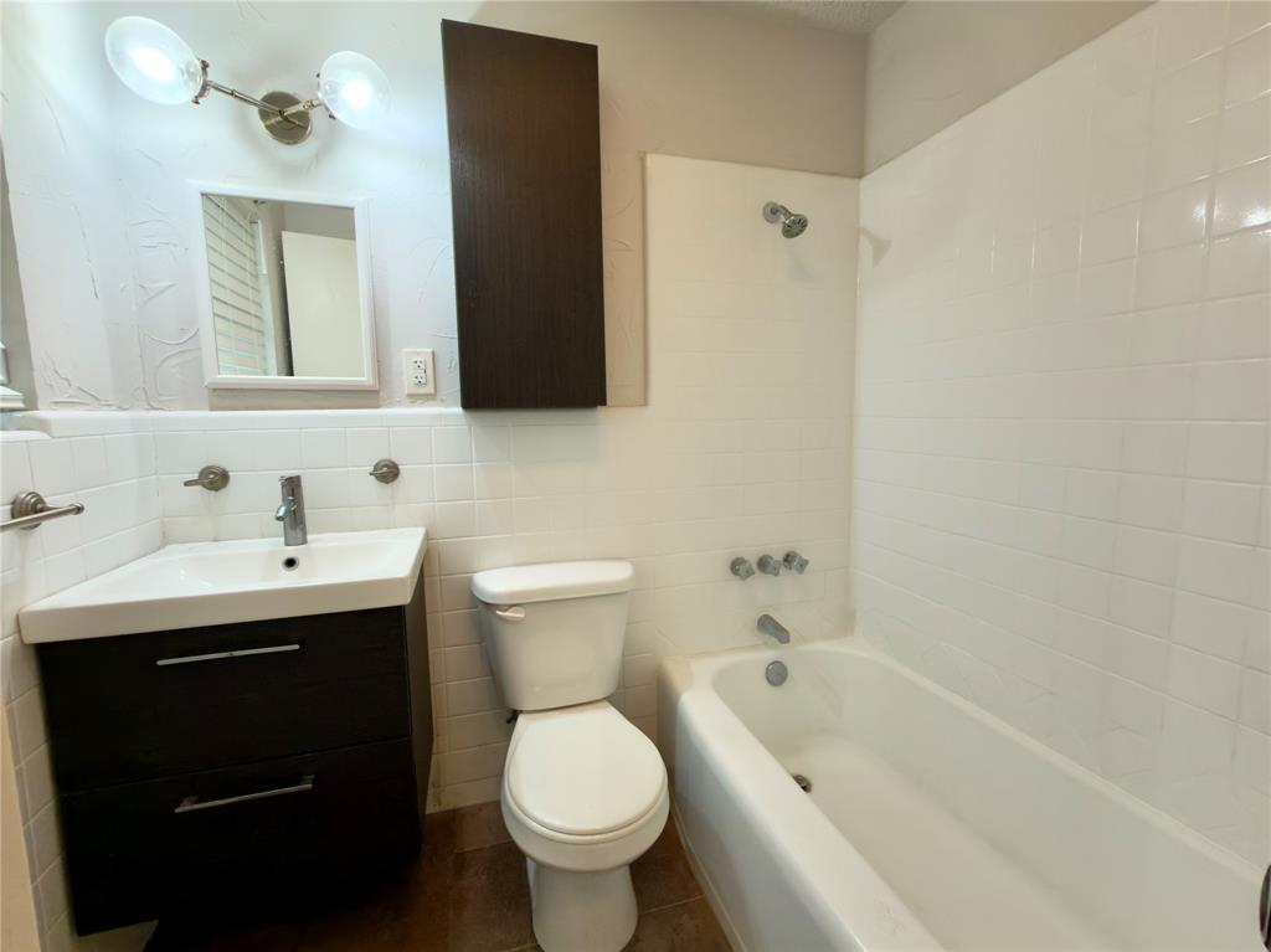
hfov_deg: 102.1
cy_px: 476
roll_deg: +1.2
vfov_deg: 85.6
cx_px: 636
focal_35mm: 14
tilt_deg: -6.8
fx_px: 514
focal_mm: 2.22
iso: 100
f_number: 2.2
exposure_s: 1/30
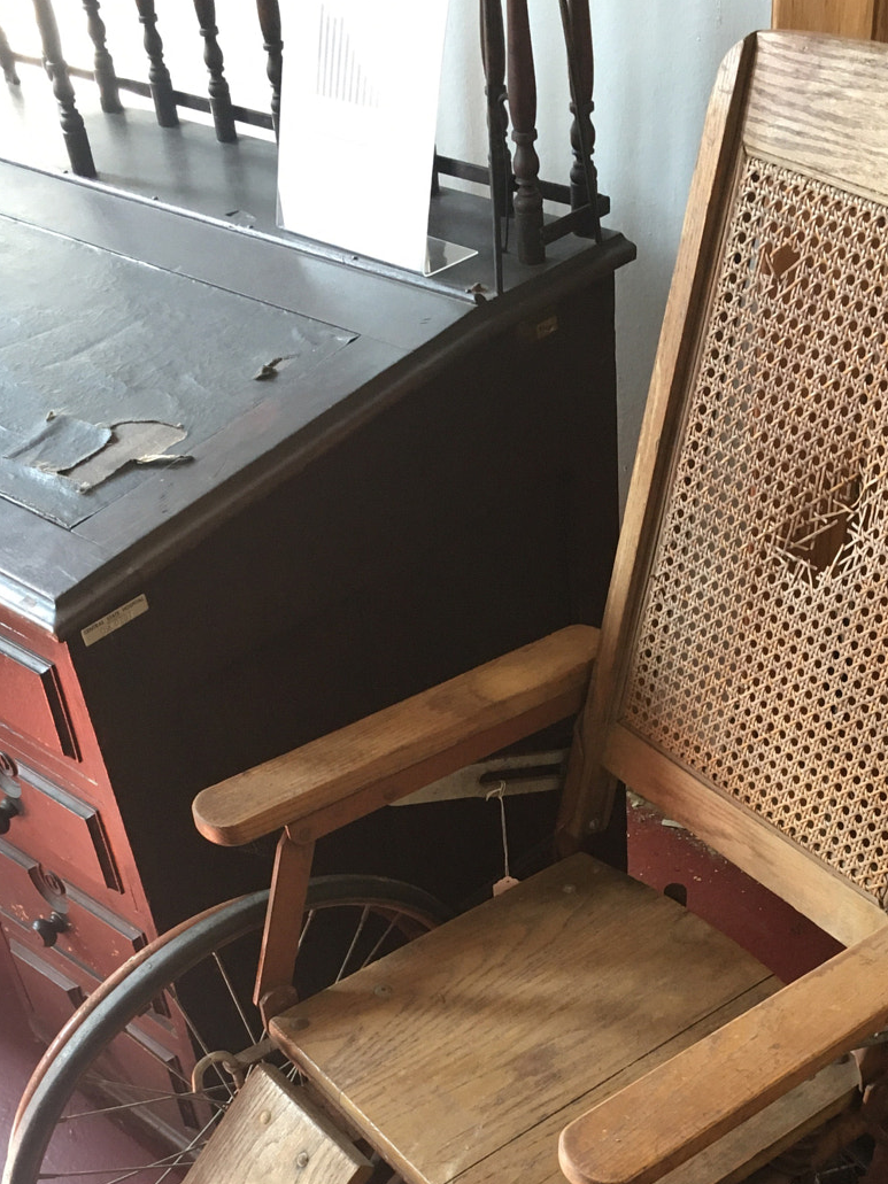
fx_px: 1539
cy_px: 893
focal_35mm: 45
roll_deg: +5.2
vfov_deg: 40.8
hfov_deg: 32.1
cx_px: 538
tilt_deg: -40.8
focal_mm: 4.15
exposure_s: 1/30
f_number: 2.2
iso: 100
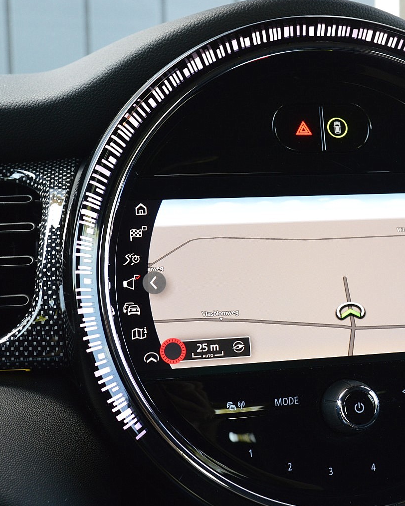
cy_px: 256
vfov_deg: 34.7
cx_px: 283
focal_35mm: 54
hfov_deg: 27.9
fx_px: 809
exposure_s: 1/60
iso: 800
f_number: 7.1
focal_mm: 24
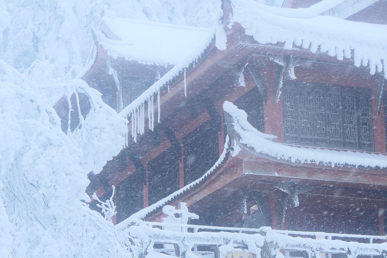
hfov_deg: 15.2
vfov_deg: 10.2
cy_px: 129
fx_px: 1451
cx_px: 194
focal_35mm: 135
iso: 320
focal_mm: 49.3
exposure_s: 1/200
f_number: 4.2
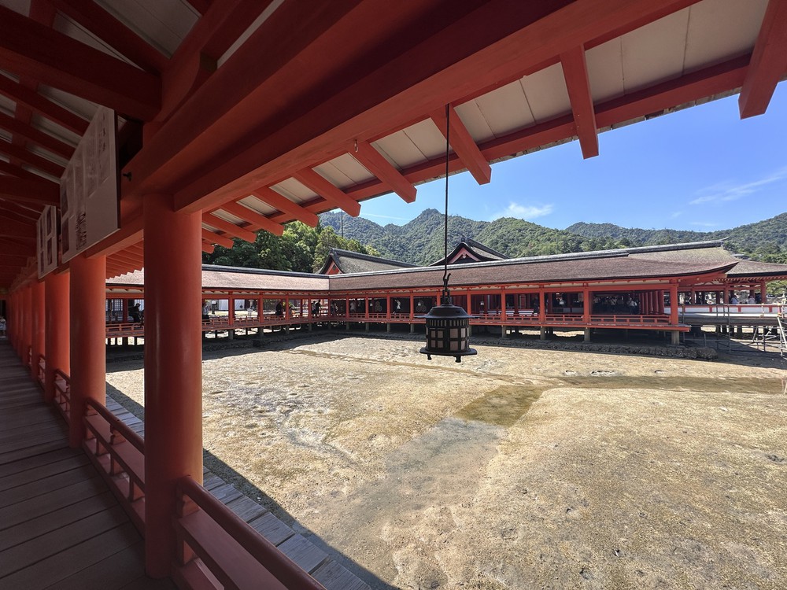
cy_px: 295
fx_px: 318
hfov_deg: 102.1
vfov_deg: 85.7
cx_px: 394
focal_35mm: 14
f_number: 2.2
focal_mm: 2.22
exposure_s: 1/1006
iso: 40
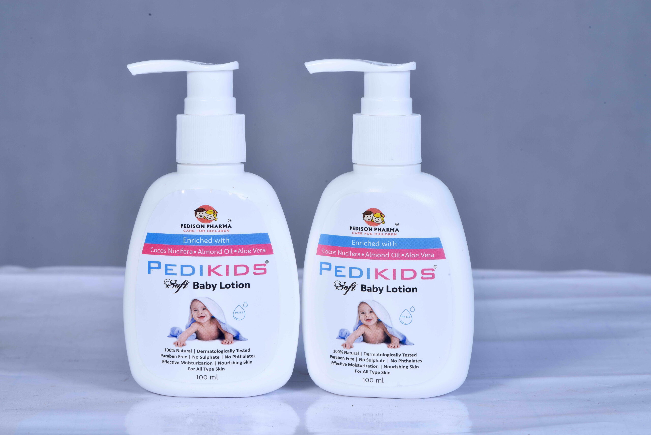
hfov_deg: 10.3
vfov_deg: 6.9
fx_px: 3618
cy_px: 218
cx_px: 326
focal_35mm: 200
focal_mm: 200
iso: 100
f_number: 22
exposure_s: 1/180
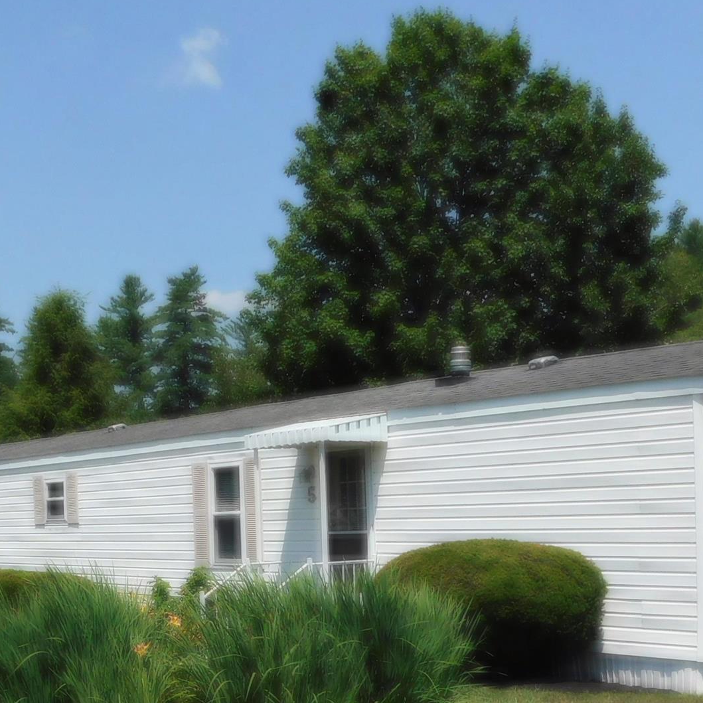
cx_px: 147
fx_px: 1356
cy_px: 555
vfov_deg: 28.5
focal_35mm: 59
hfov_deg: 28.5
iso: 125
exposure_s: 1/800
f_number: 6
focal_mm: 4
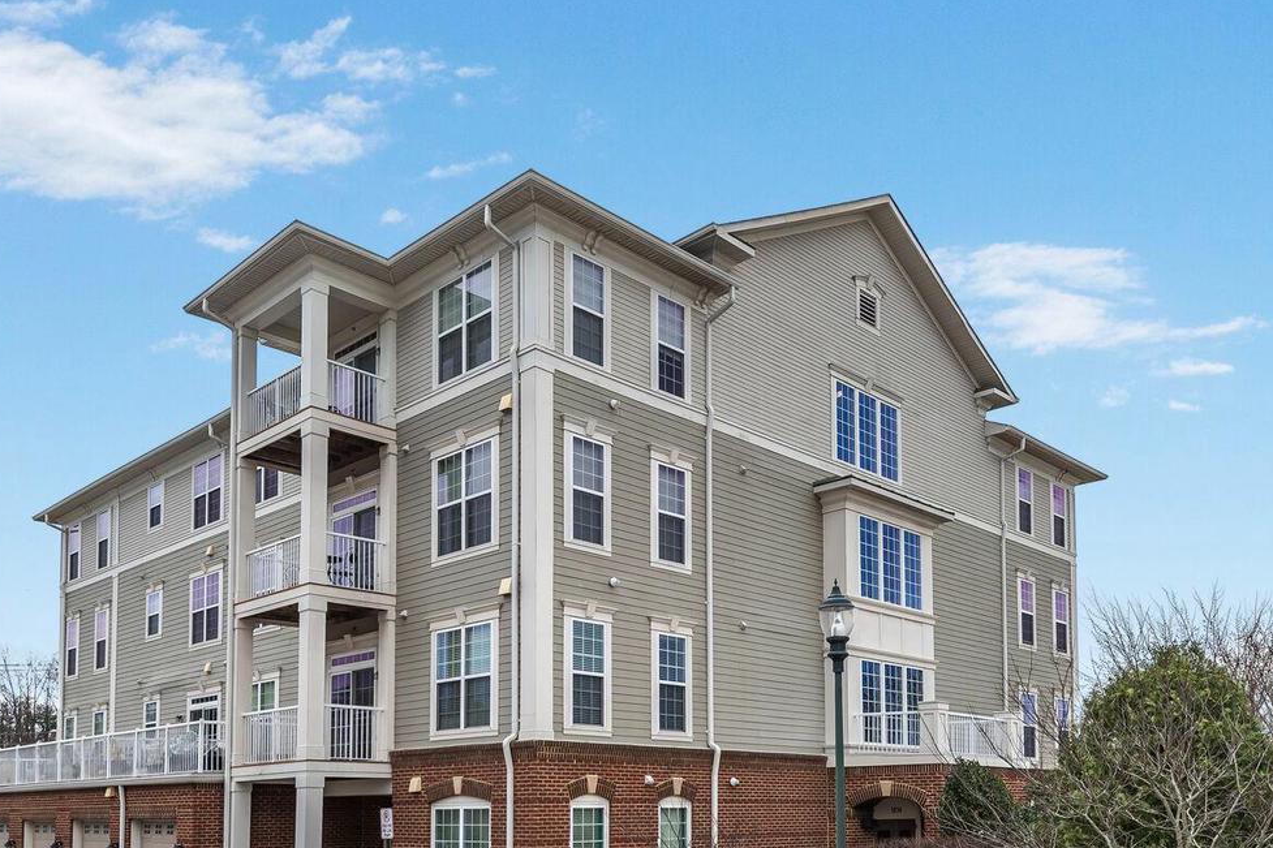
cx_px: 627
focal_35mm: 28
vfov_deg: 46.3
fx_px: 990
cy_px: 473
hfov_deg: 65.5
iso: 400
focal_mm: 19
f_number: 8
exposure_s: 1/200
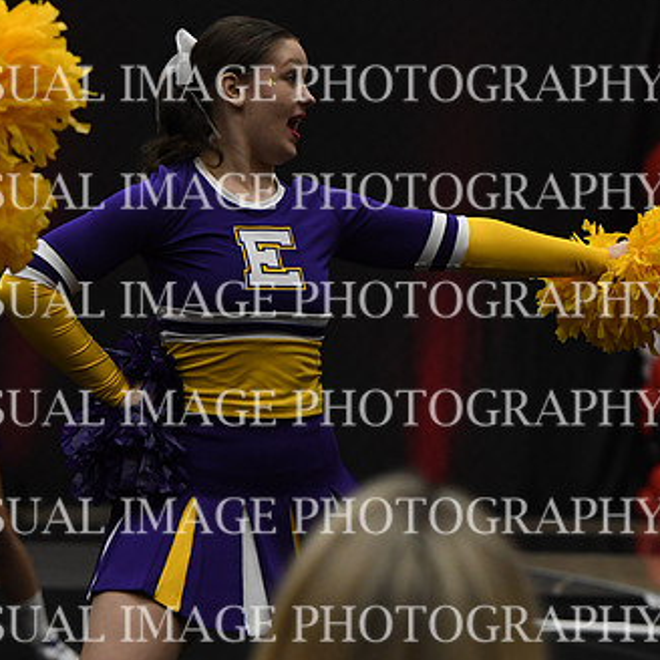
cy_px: 245
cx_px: 279
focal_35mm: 236
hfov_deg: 7.4
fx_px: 5091
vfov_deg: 7.4
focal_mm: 105
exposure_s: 1/640
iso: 3200
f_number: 4
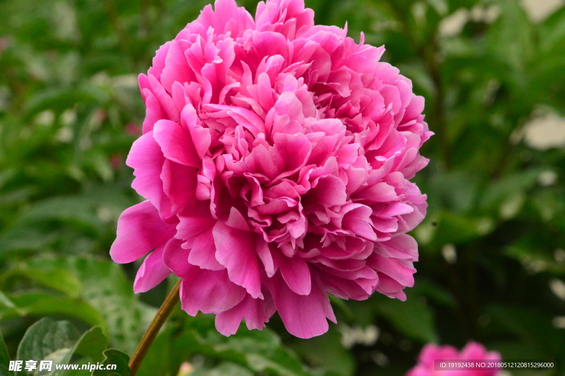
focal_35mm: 210
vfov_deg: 6.5
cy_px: 188
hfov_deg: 9.8
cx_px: 282
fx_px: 3293
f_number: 20
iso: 4000
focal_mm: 140
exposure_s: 1/250
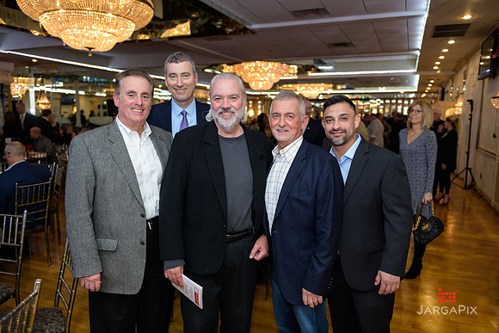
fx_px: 388
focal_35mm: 28
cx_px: 250
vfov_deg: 46.4
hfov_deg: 65.5
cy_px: 166
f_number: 3.2
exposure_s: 1/125
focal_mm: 28
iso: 1000
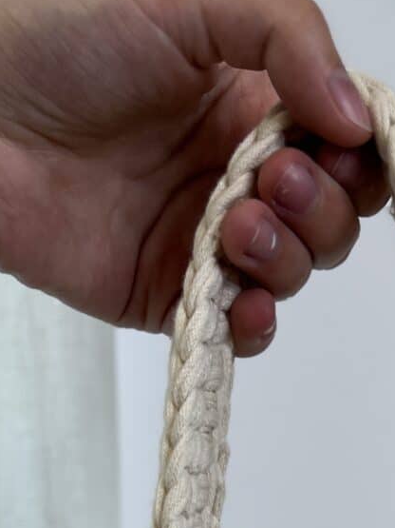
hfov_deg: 15.3
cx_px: 315
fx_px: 1461
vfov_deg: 16.7
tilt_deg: -9.4
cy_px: 968
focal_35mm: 96
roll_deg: +3.3
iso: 40
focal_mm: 5.7
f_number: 1.5
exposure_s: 1/177
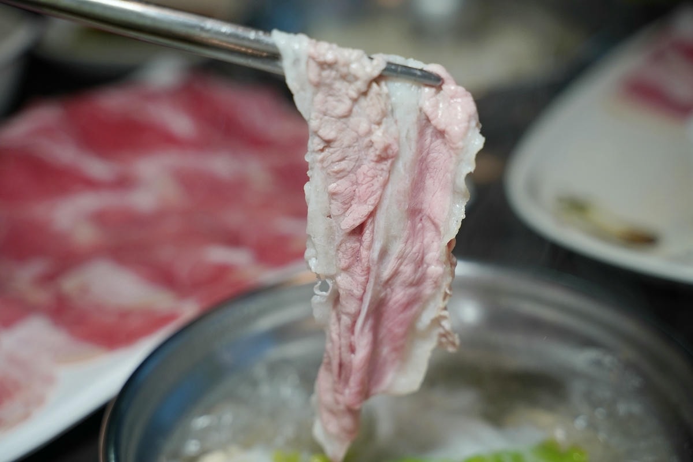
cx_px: 346
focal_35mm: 75
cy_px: 231
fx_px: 1444
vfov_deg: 18.2
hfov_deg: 27.0
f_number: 4
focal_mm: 75
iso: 250
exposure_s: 1/80
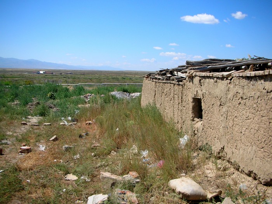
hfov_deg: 52.6
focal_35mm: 35
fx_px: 275
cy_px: 102
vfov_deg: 40.7
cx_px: 136
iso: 50
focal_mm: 5.8
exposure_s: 1/94.7
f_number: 8.5
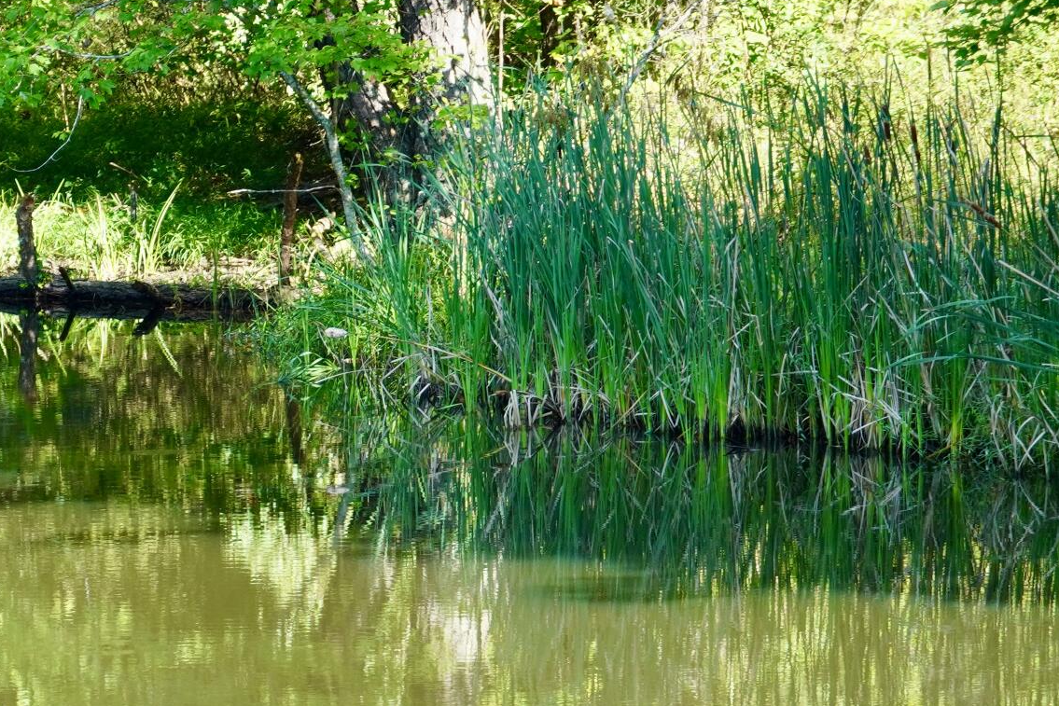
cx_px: -233
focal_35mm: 289
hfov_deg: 7.1
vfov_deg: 4.7
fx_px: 8511
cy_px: 158
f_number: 5.6
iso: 200
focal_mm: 73
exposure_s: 1/125
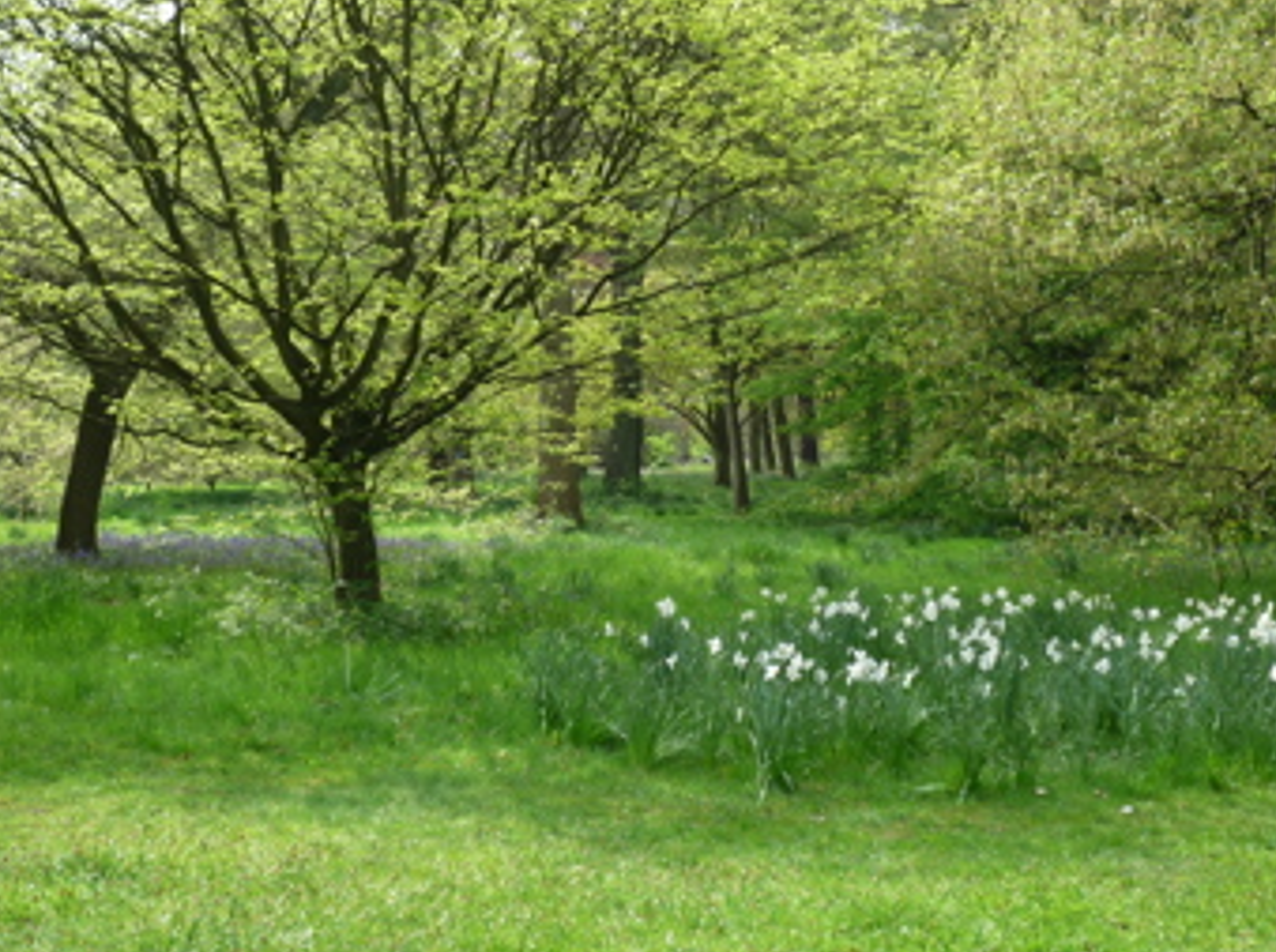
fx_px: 2171
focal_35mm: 59
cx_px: 653
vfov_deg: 24.7
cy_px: 436
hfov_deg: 32.8
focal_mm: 8.3
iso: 100
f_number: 4.3
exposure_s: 1/250
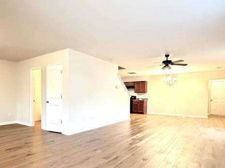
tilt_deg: -2.7
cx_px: 97
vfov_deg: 56.2
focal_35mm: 24
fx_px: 156
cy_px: 102
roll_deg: -1.0
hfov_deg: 71.3
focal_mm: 2.22
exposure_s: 1/40
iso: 1250
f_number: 2.2
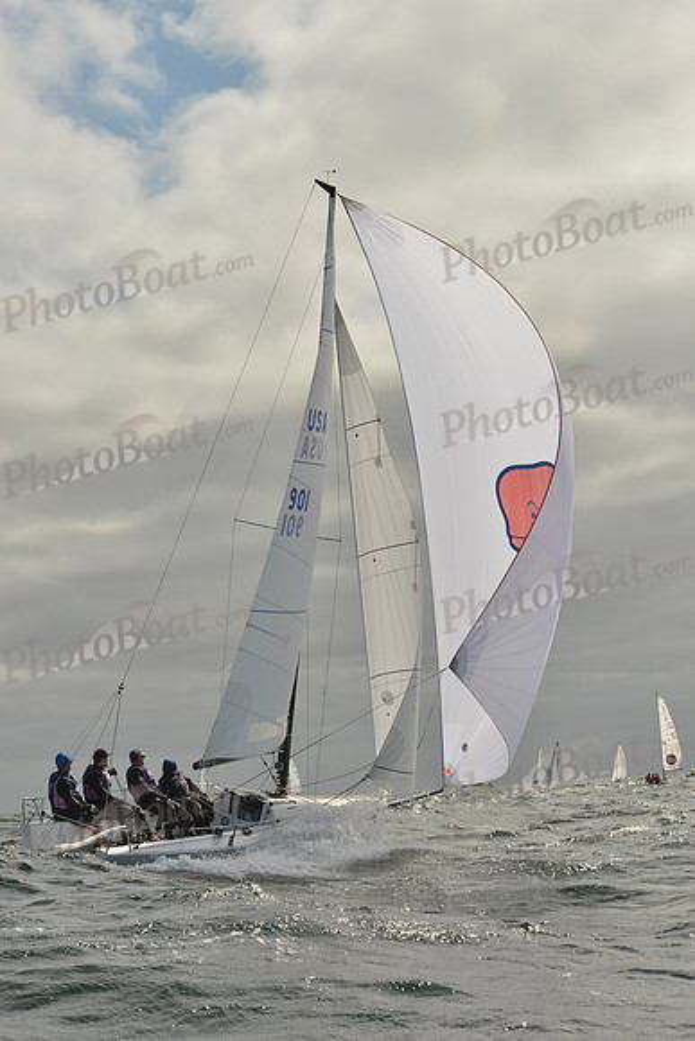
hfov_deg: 19.5
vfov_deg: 28.8
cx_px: 348
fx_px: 2026
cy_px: 520
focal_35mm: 70
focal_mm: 70
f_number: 11
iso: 400
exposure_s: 1/1600
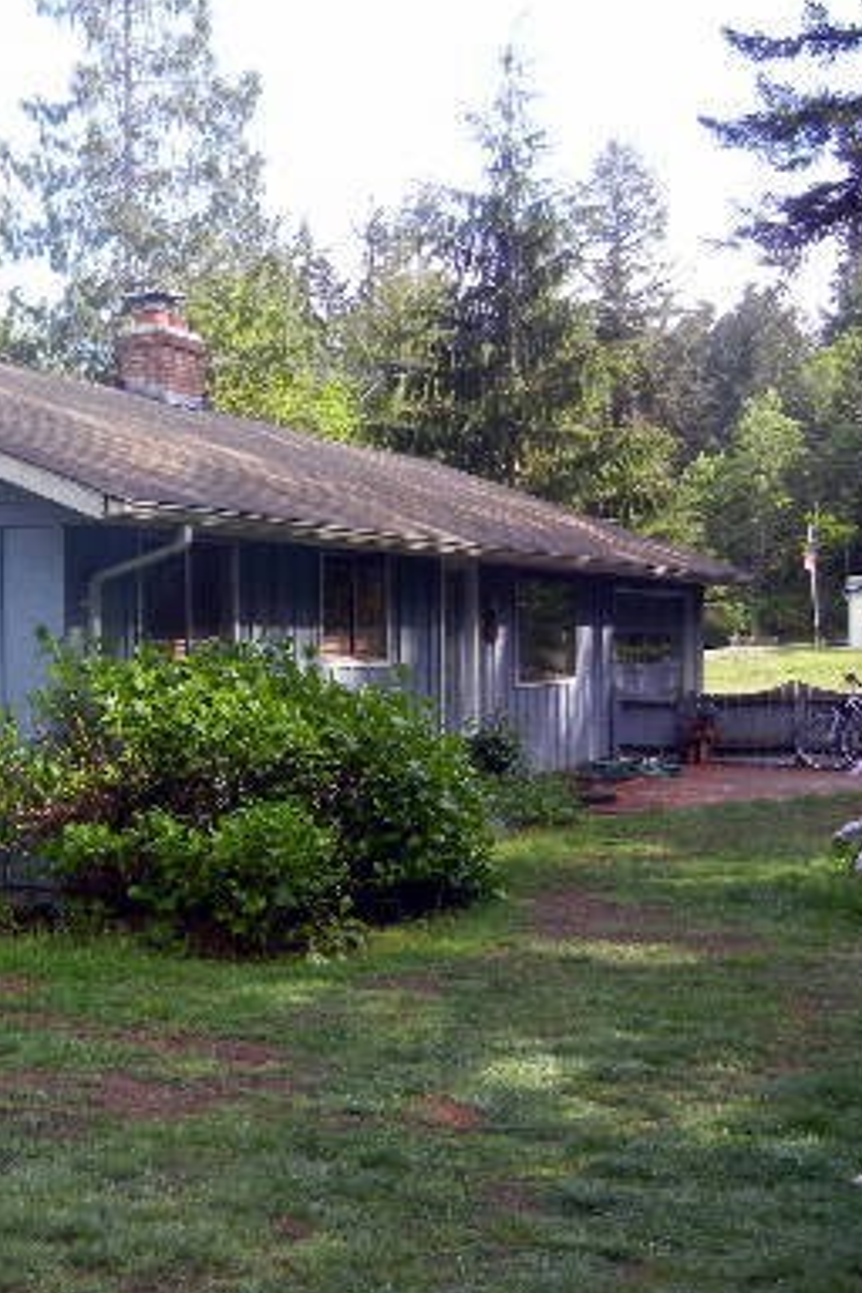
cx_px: -138
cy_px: 663
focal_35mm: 52
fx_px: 1868
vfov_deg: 38.2
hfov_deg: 23.9
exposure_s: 1/338
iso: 160
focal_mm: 5.4
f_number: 3.5
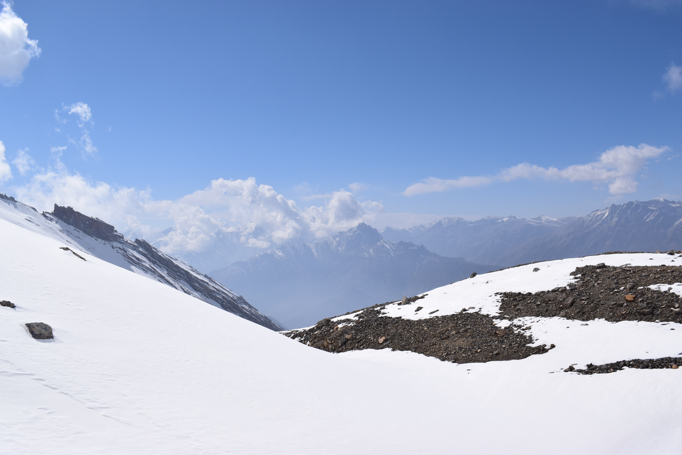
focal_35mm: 36
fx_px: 682
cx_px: 341
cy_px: 228
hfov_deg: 53.1
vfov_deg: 36.9
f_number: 13
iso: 200
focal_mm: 24
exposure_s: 1/800
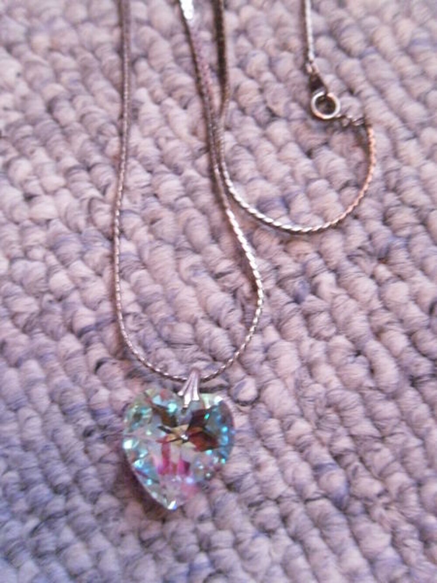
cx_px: 218
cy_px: 292
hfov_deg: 40.7
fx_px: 589
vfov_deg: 52.6
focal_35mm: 35
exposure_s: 1/17
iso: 800
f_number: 3.5
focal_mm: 6.3
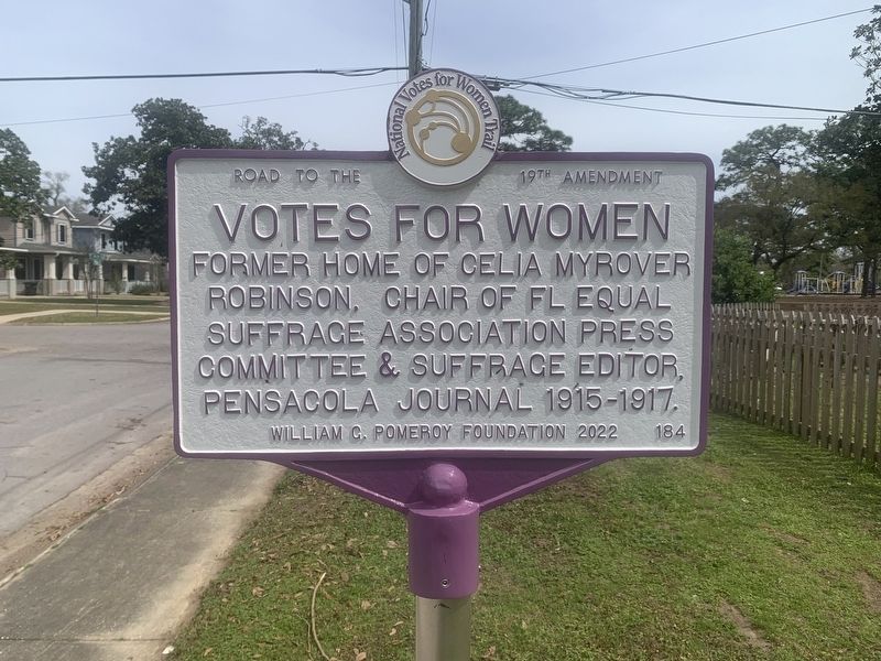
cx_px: 440
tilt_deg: -3.1
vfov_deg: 53.1
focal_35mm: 26
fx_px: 662
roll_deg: -0.1
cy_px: 330
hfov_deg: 67.3
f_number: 1.8
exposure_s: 1/3289
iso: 25
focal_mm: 4.25
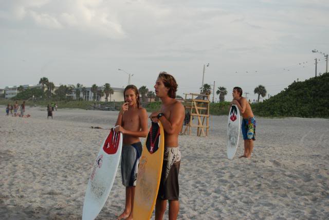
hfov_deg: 24.6
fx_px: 755
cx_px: 164
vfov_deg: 16.6
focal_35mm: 82
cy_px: 110
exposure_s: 1/125
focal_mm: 55
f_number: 5.6
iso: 100
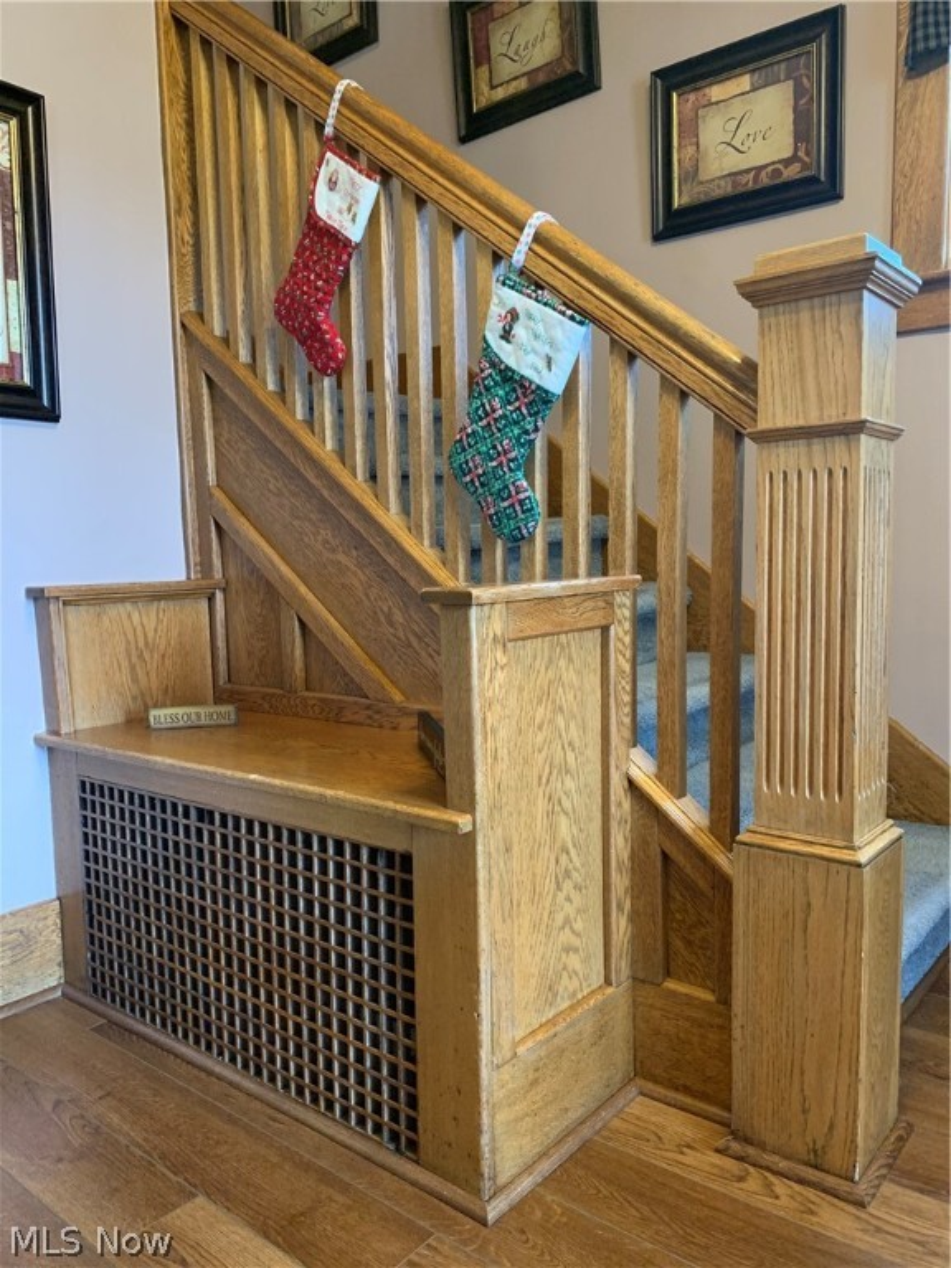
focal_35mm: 26
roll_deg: +1.1
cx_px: 476
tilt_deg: -4.8
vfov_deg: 67.3
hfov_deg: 53.1
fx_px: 952
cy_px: 634
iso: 250
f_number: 1.8
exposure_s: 1/60
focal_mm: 4.25
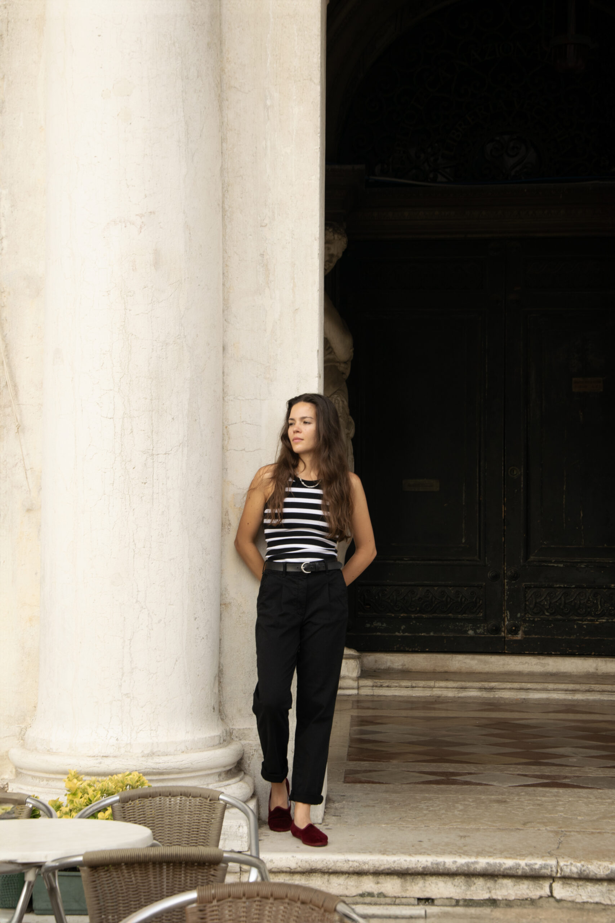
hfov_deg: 20.2
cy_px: 462
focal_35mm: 68
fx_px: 1729
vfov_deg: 29.9
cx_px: 308
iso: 200
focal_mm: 45
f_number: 7.1
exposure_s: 1/125
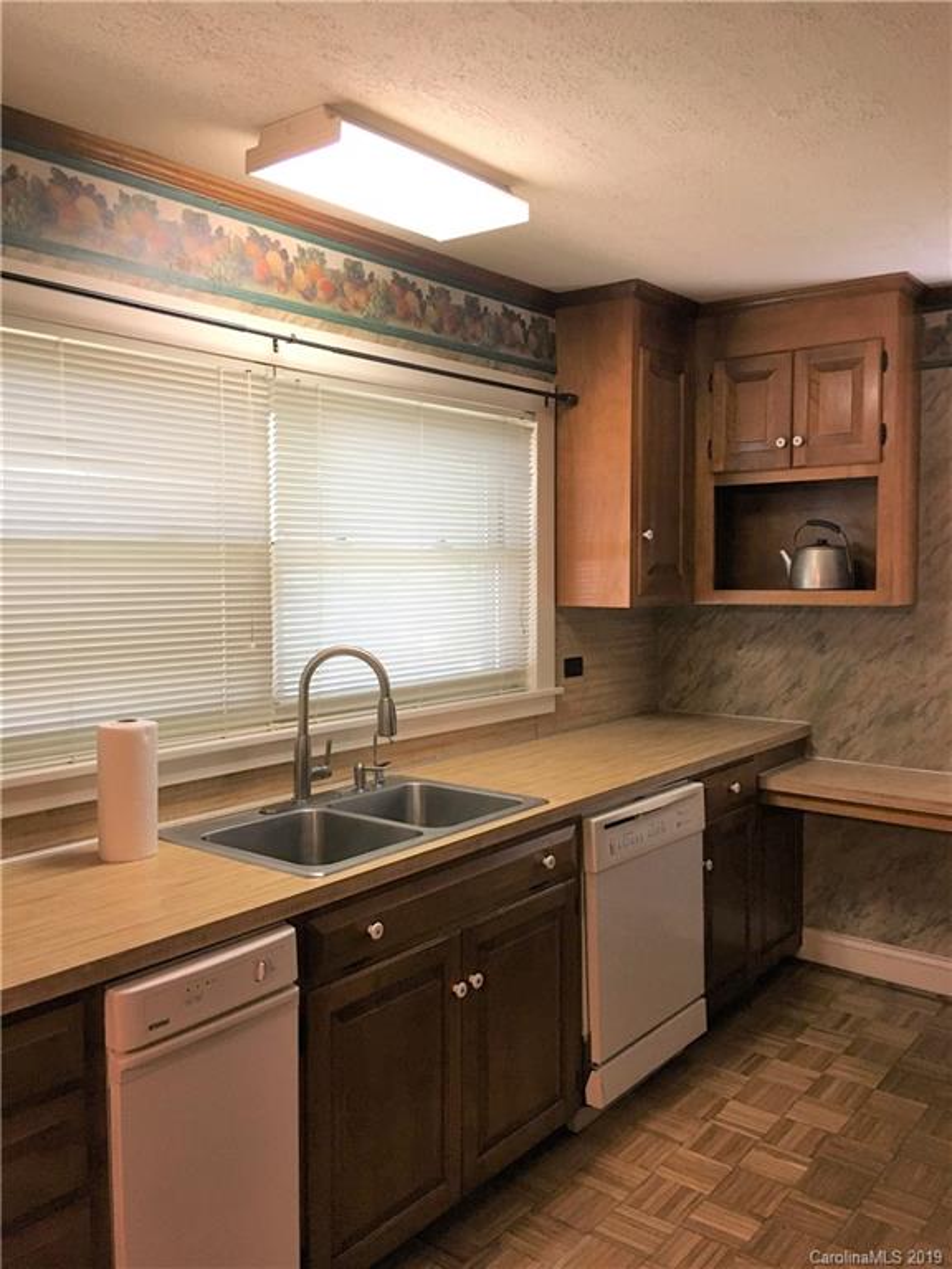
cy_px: 634
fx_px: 1063
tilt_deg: -3.1
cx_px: 476
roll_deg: -0.8
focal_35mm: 29
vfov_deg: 61.7
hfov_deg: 48.2
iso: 160
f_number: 2.2
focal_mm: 4.15
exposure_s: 1/30
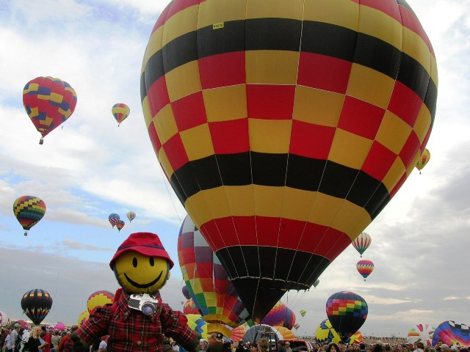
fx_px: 489
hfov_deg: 51.4
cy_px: 176
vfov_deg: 39.7
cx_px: 235
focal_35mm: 36
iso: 50
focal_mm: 6
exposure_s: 1/137
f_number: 3.7
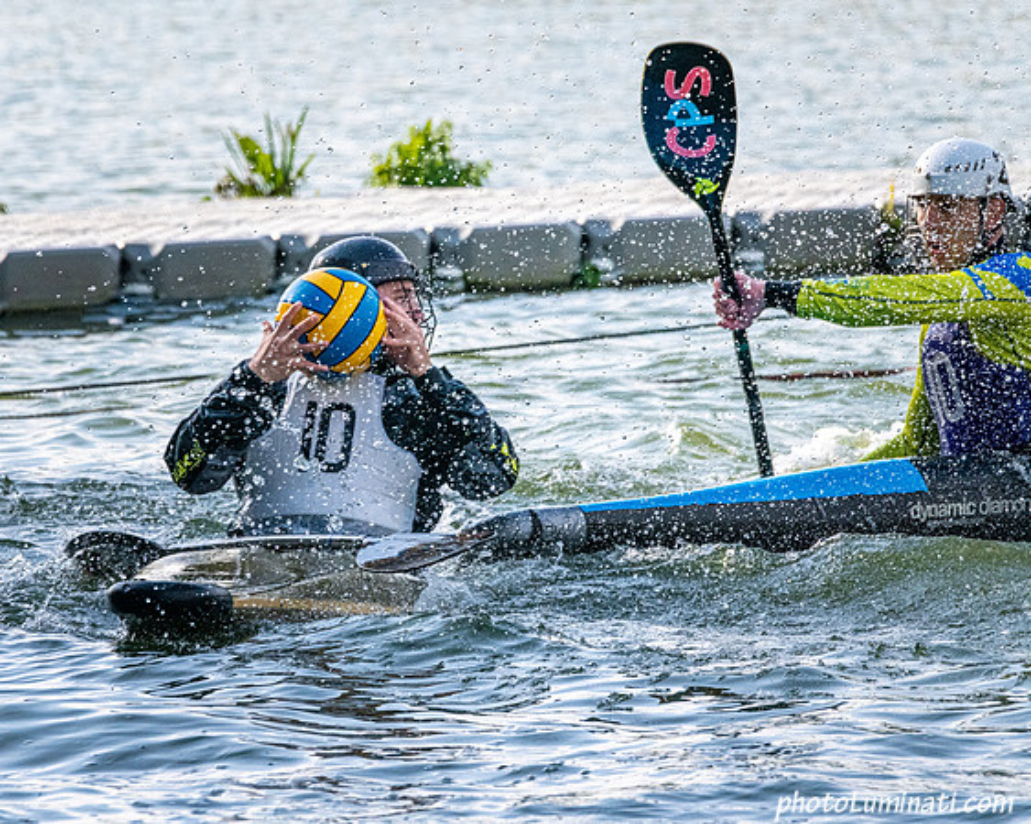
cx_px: 385
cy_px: 430
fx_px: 14345
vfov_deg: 3.3
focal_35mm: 470
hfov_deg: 4.1
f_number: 11
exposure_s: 1/3200
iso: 2500
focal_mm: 400
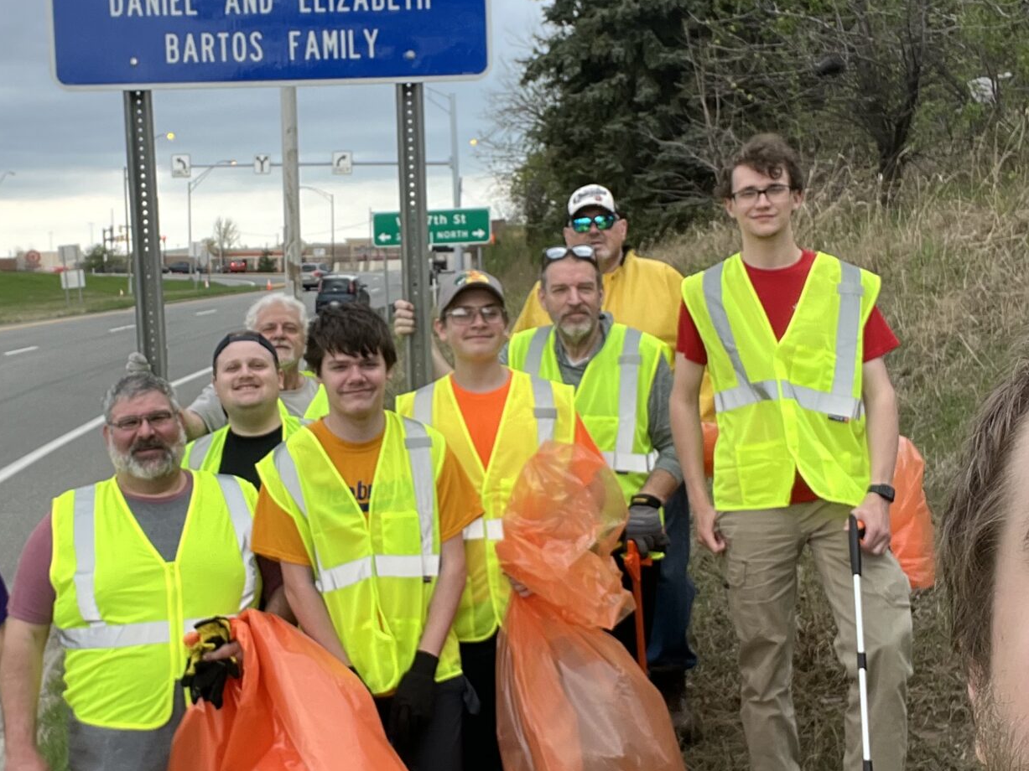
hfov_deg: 39.3
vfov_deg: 30.3
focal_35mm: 48
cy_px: 370
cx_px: 358
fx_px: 1427
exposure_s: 1/162
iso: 25
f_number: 2.2
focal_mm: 2.71
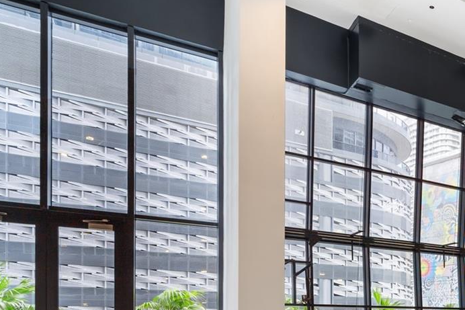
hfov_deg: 41.3
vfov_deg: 32.5
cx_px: 513
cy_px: 323
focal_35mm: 37
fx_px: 478
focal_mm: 16
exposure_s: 2.5
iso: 250
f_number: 13
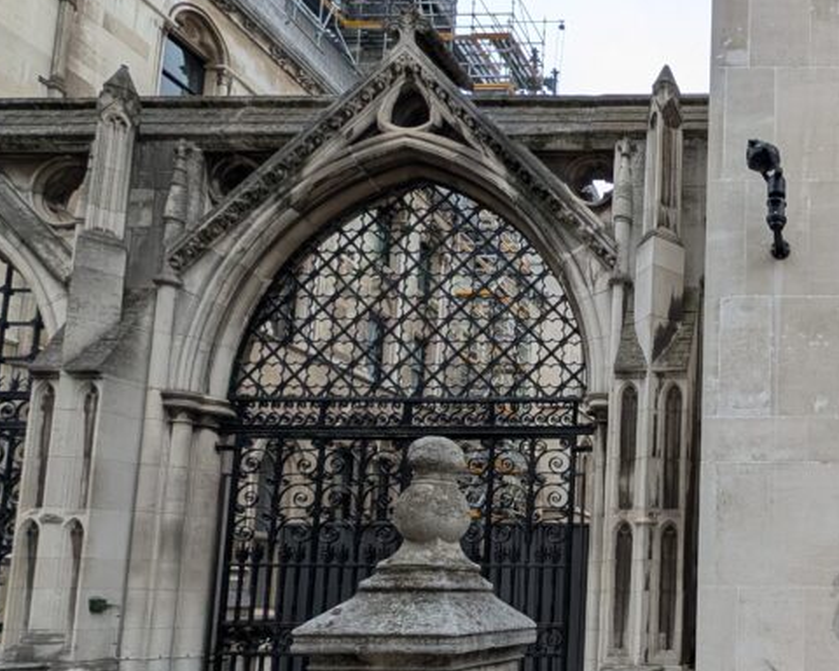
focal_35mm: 25
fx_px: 621
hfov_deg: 53.2
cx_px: 844
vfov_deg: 53.2
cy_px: 534
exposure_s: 1/501
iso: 45
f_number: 1.7
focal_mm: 2.02
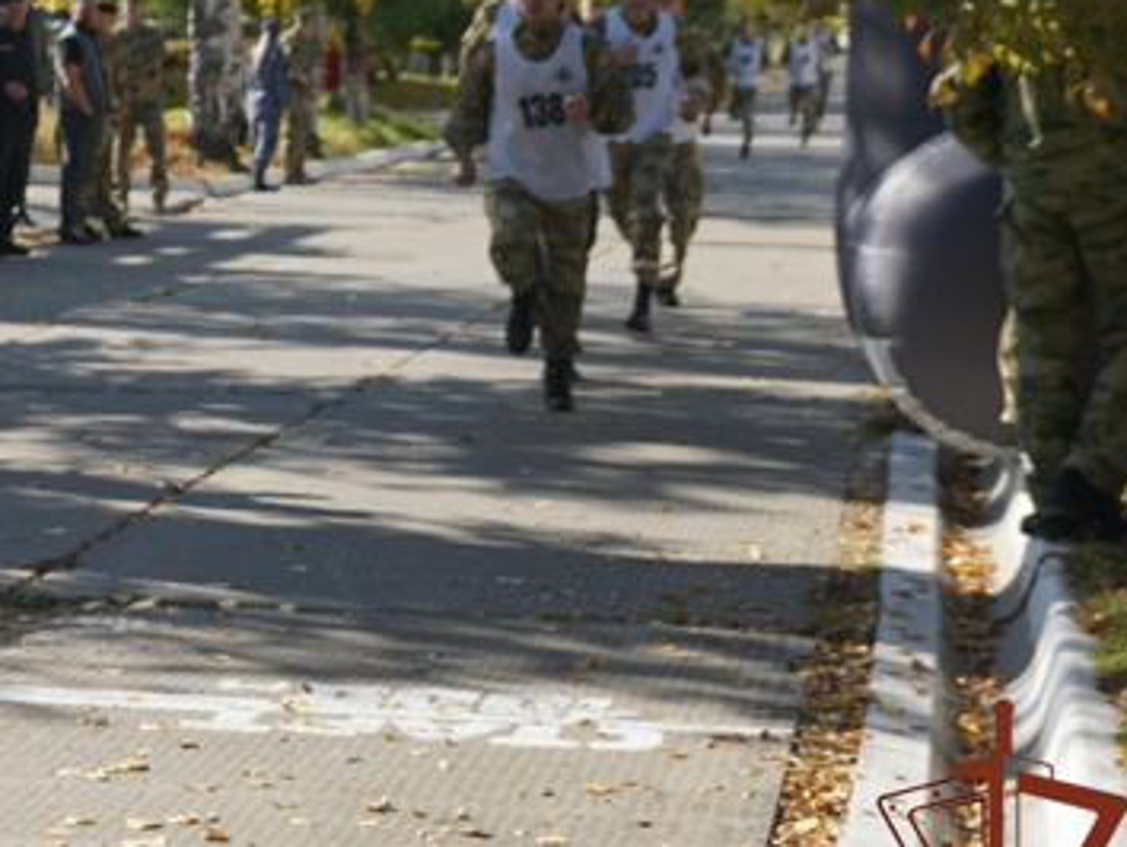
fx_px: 3487
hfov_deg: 17.8
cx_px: -51
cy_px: 277
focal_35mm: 107
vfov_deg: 13.8
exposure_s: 1/1000
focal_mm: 35
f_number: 5
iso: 200
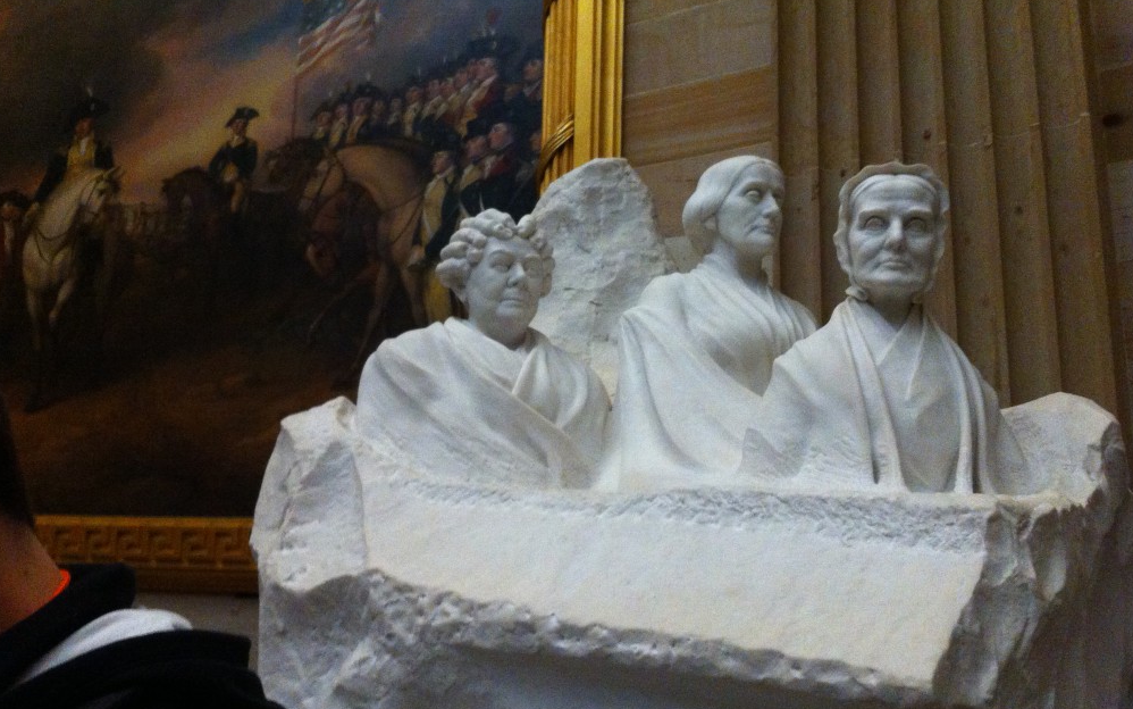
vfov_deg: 33.6
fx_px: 1173
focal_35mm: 38
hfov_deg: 51.5
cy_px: 331
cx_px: 557
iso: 400
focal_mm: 3.85
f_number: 2.8
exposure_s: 1/15
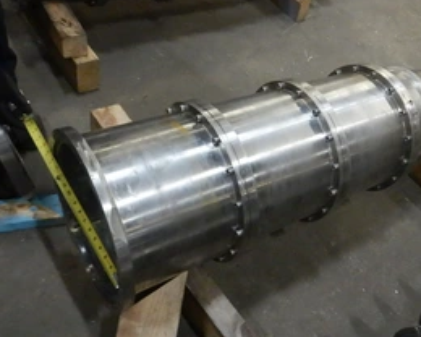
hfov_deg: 49.6
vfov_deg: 41.1
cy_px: 162
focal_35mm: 36
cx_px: 272
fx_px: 449
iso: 1600
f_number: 2.8
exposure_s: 1/200
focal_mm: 4.3
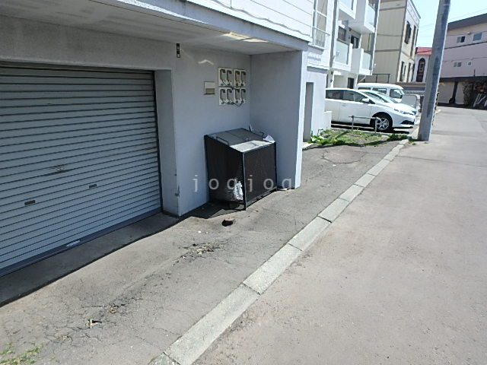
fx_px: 295
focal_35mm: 21
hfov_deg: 79.0
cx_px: 244
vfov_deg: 63.4
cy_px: 182
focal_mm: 3.7
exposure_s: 1/800
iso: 125
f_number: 3.5
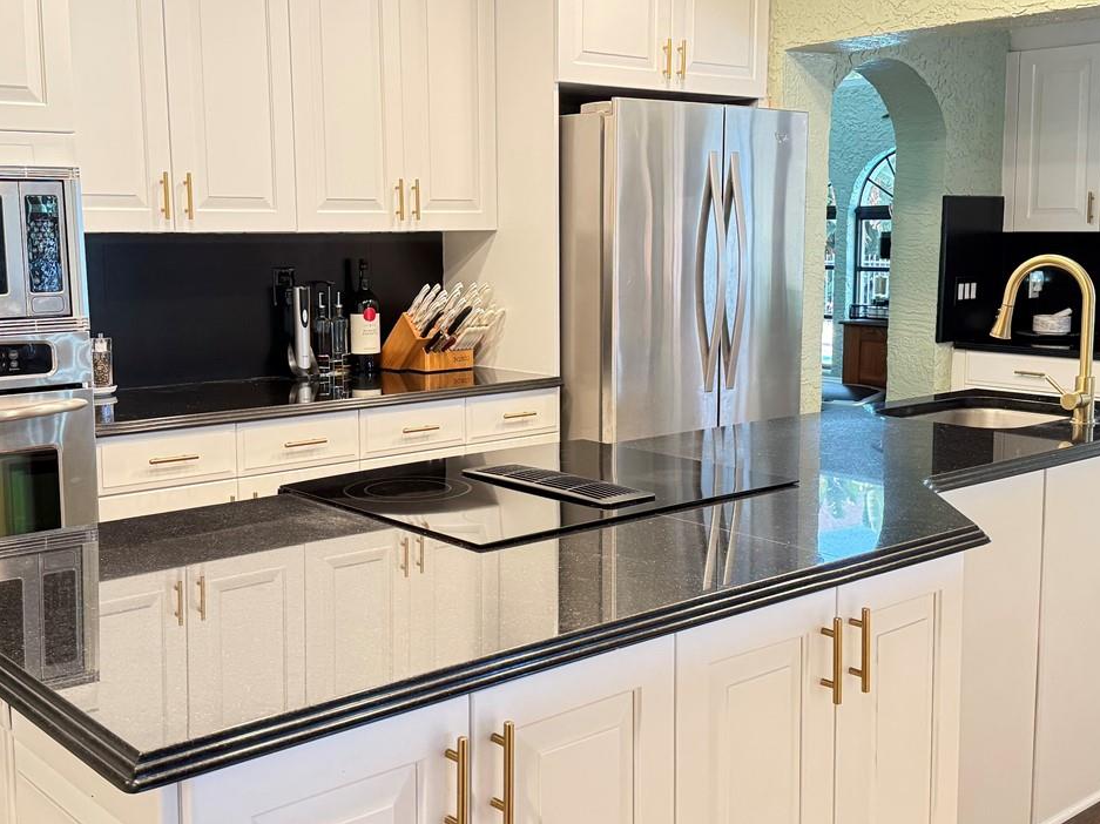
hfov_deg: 45.8
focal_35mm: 41
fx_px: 1302
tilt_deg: -6.5
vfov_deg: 35.1
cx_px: 524
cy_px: 384
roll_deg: +0.3
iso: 320
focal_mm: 6.76
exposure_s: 1/60
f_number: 1.78
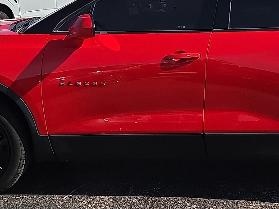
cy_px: 80
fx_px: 604
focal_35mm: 75
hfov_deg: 25.8
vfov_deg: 19.6
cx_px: 193
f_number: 1.8
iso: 25
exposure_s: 1/2000
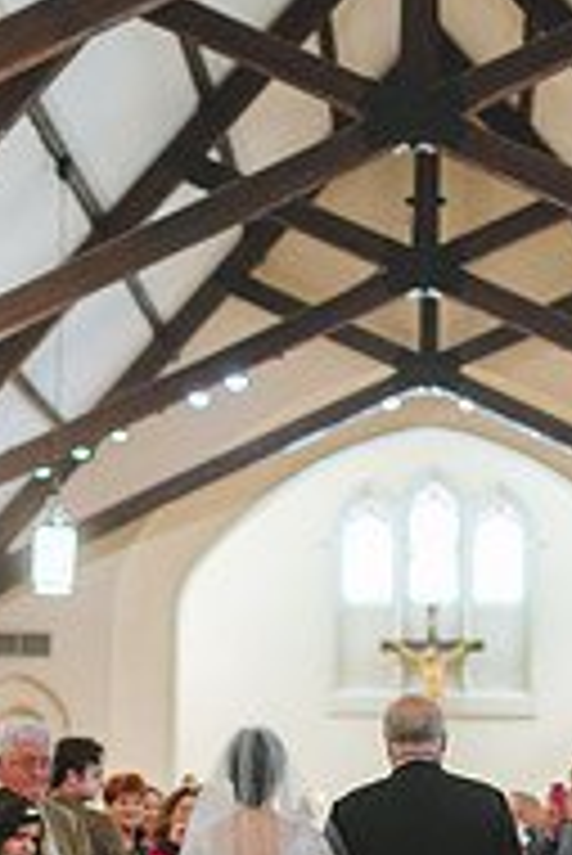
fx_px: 1974
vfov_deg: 24.0
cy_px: 702
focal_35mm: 83
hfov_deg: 16.5
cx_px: 293
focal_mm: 35
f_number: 1.4
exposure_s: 1/125
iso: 400
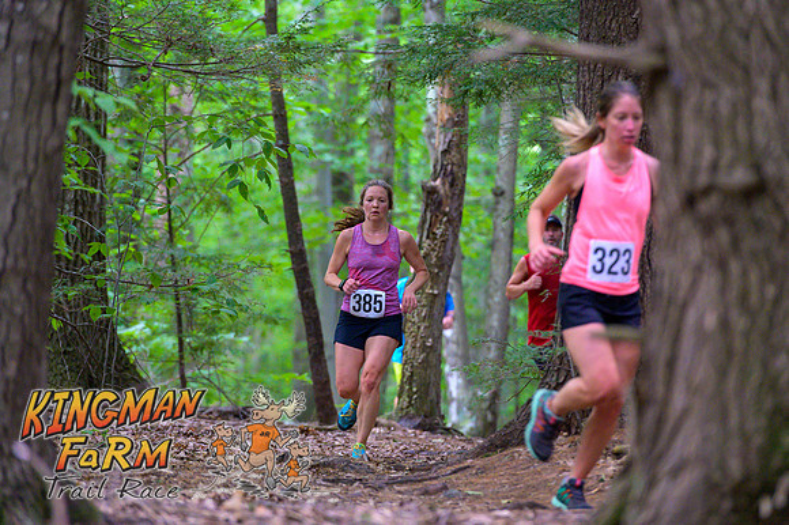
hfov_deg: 10.3
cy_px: 262
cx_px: 394
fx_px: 4381
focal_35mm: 200
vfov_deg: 6.9
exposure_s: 1/200
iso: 8000
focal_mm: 200
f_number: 4
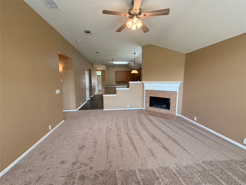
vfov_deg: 85.7
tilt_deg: -7.1
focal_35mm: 14
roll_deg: +1.3
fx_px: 99
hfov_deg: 102.1
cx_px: 123
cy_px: 92
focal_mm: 2.22
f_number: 2.2
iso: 200
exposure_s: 1/120
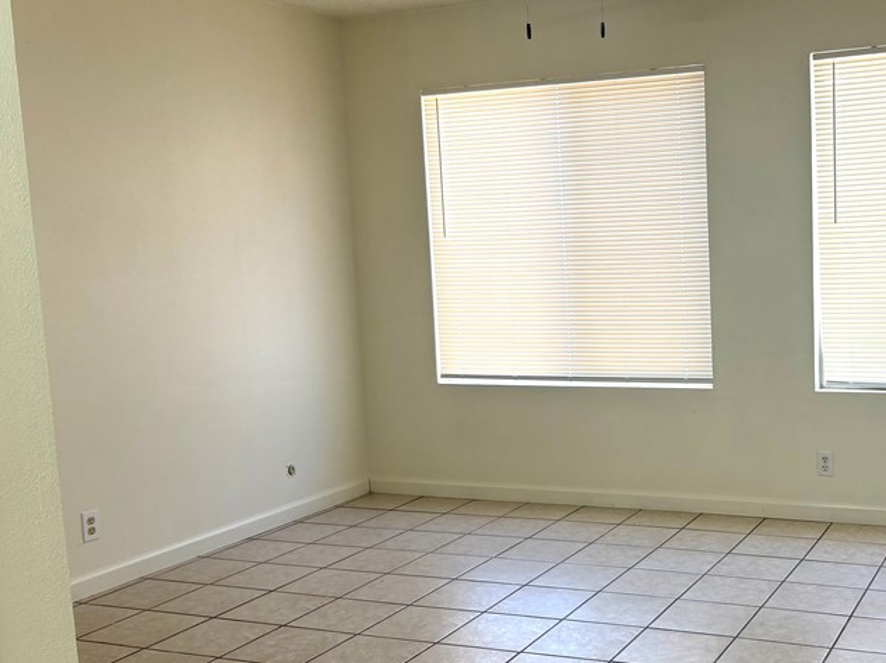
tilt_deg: -5.7
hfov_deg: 43.6
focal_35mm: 42
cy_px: 357
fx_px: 1075
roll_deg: +2.3
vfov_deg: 34.3
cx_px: 643
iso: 40
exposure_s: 1/120
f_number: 1.6
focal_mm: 5.96
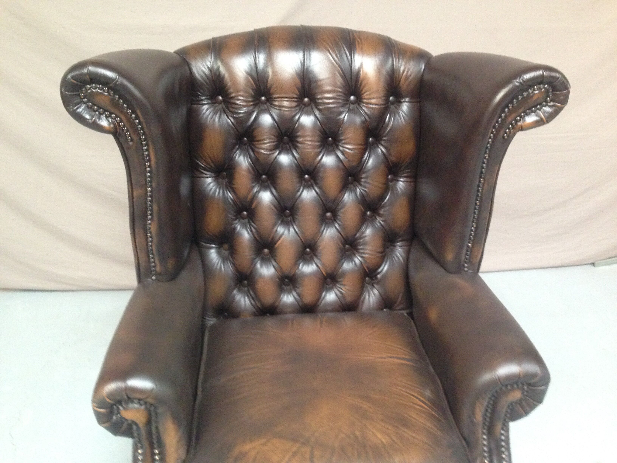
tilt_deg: -27.7
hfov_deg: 55.4
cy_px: 232
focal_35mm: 33
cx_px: 308
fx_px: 588
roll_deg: -1.7
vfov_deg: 42.9
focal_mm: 4.12
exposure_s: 1/15
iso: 400
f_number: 2.4
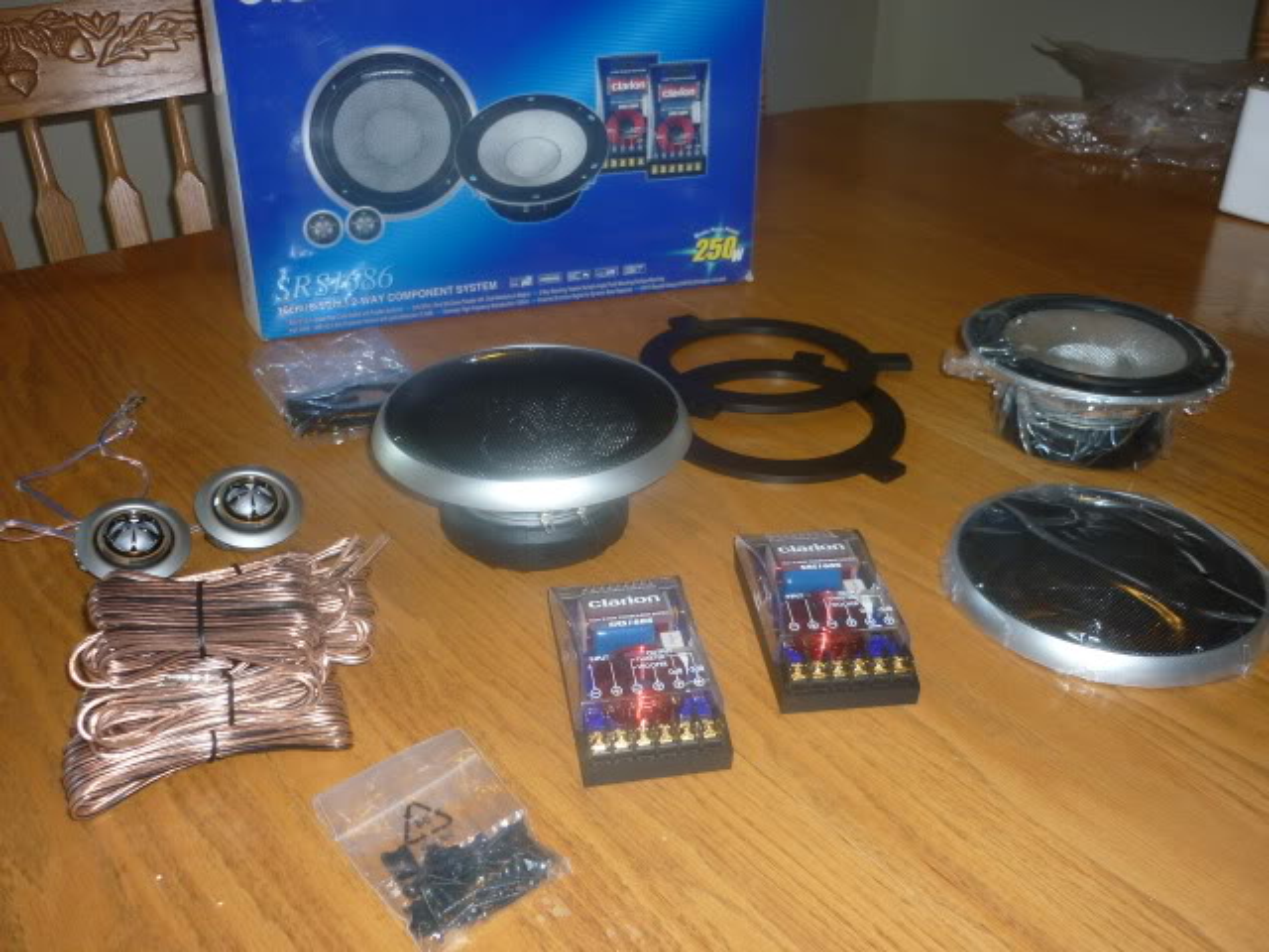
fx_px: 1210
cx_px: 634
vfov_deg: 42.9
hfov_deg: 55.4
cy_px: 476
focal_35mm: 33
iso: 100
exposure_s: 1/30
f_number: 2.8
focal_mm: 5.5
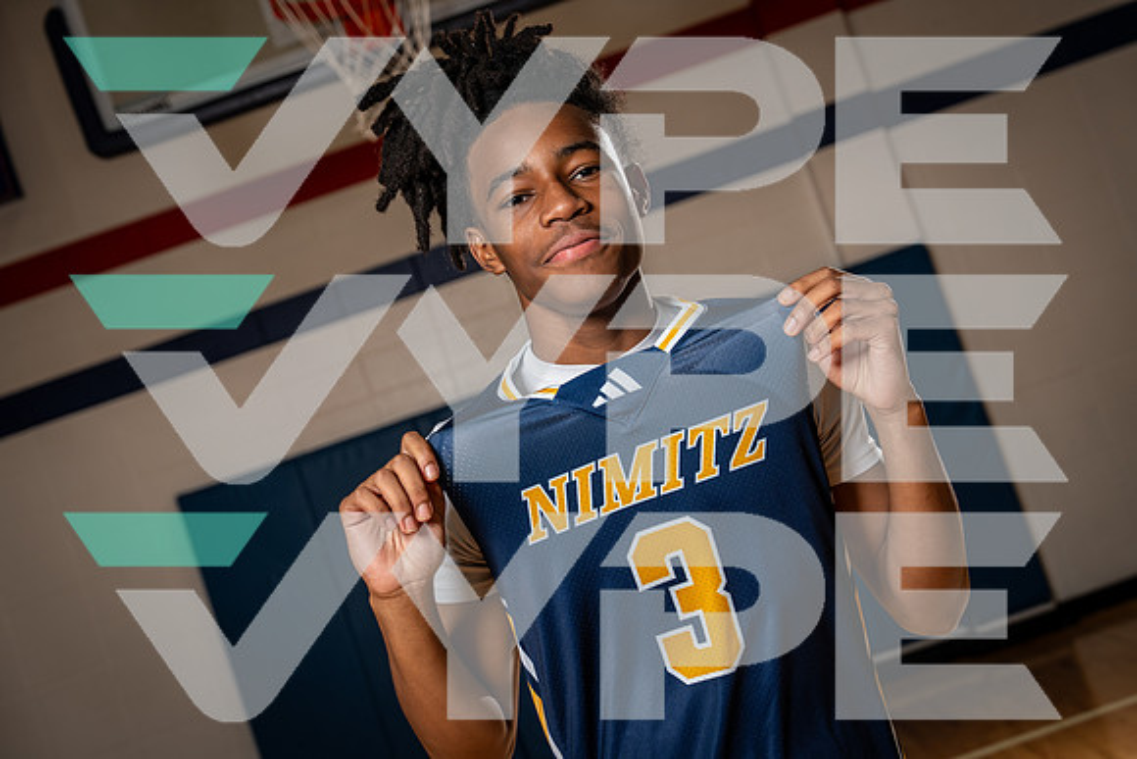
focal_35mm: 64
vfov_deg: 21.3
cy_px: 380
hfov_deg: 31.4
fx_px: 2022
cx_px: 568
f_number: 5.6
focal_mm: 64
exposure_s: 1/250
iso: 125
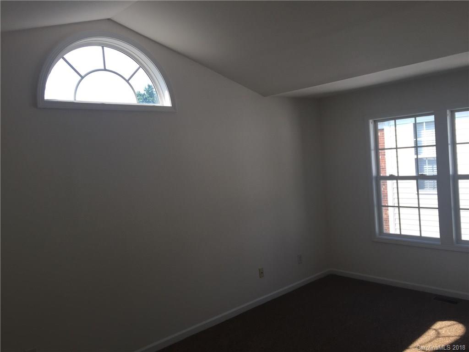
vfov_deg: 48.2
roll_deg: +5.1
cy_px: 176
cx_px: 234
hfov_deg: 61.7
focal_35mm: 29
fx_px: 393
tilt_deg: -2.0
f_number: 2.2
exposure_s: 1/370
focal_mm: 4.15
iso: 32
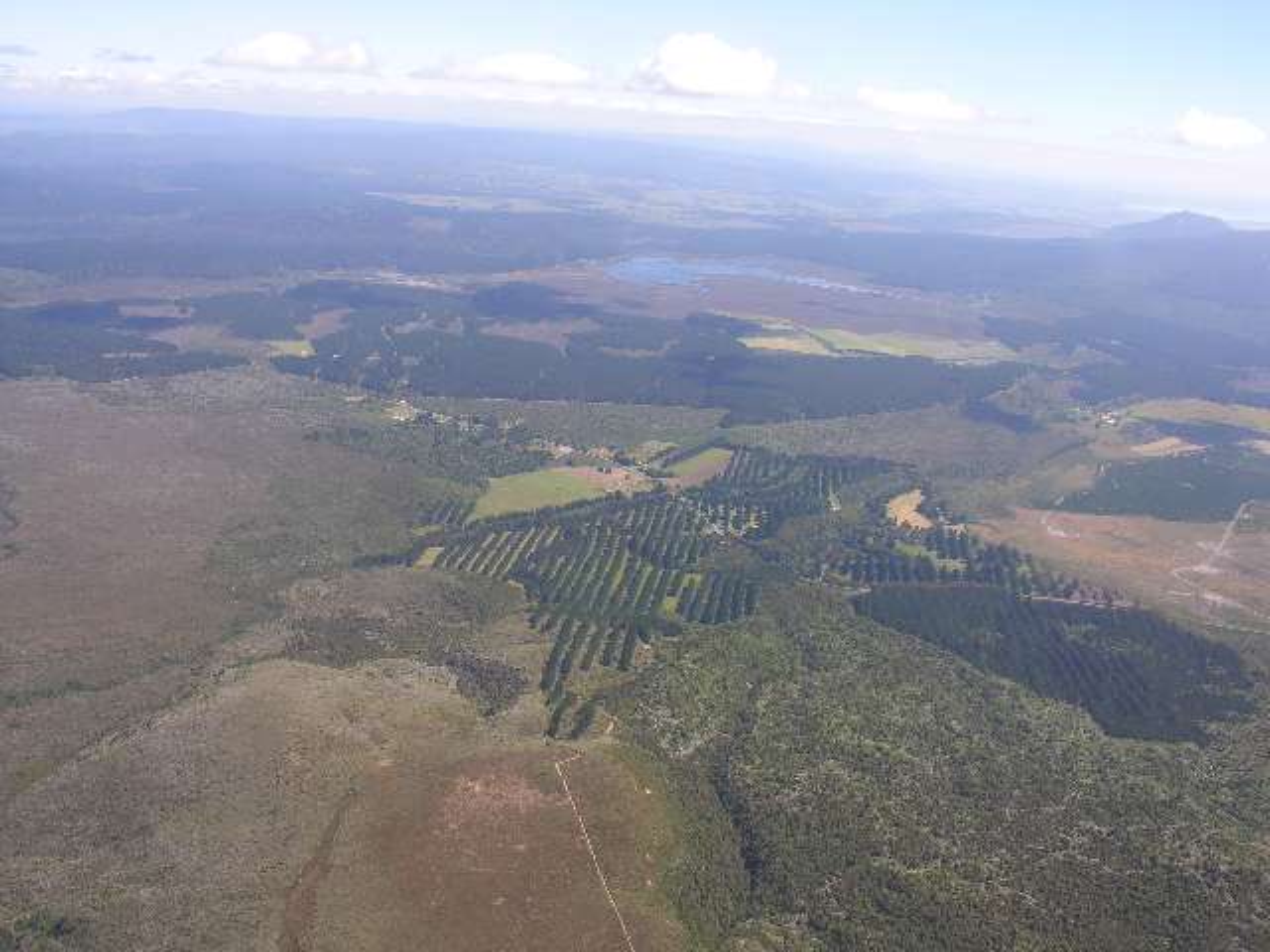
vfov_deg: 40.7
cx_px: 635
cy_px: 476
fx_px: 1284
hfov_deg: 52.6
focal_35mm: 35
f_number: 5.6
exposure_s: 1/167
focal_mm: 8.9
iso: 50
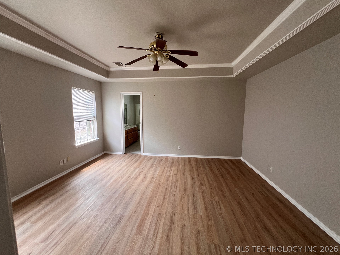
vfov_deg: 89.9
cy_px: 128
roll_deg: +0.3
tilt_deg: -6.8
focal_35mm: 13
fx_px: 128
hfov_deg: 106.2
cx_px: 170
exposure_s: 1/99
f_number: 1.8
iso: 125
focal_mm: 1.57
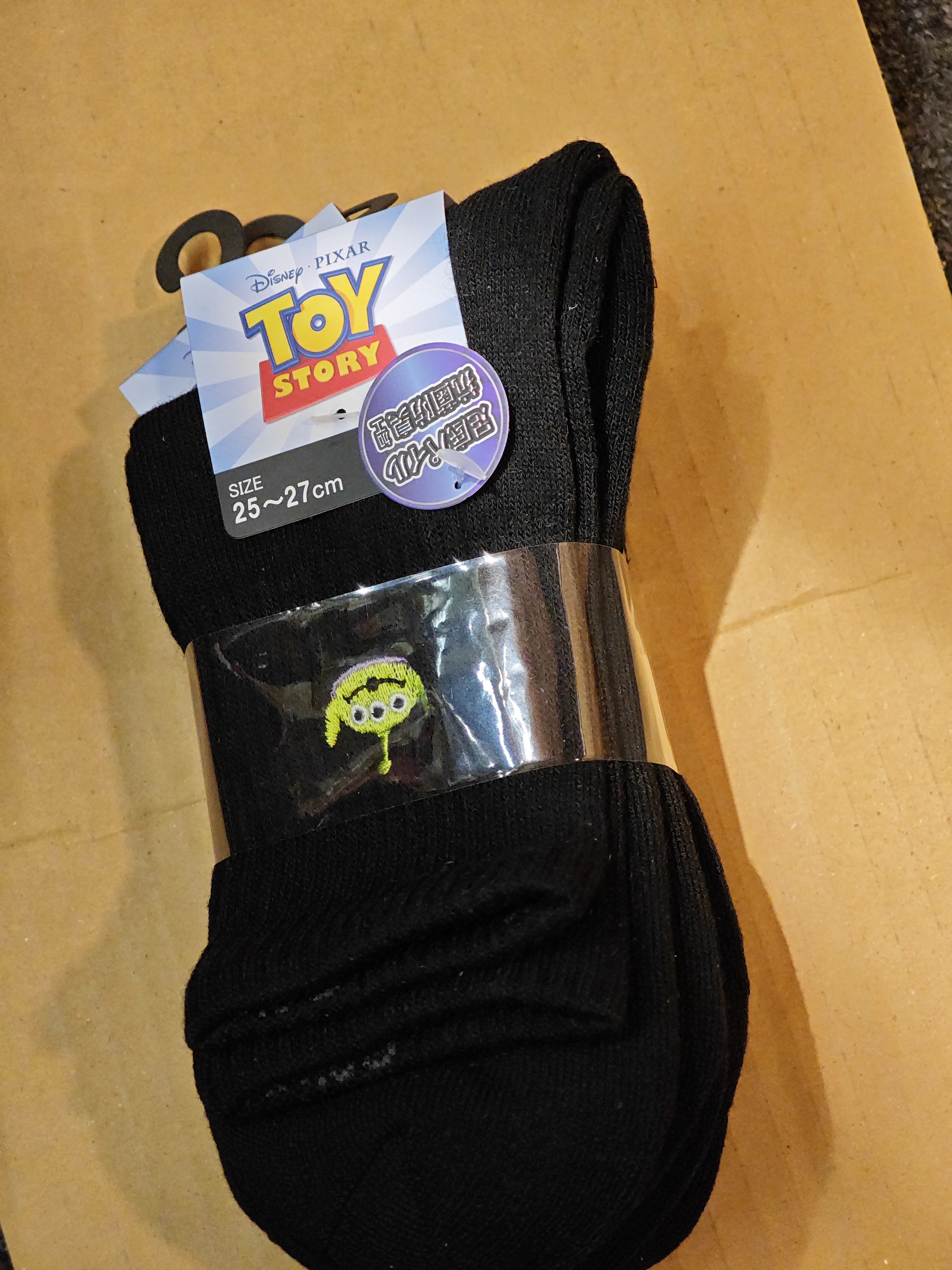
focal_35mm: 75
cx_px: 476
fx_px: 2750
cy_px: 635
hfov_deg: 19.6
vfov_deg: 26.0
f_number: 1.8
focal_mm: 12.28
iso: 500
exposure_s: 1/100
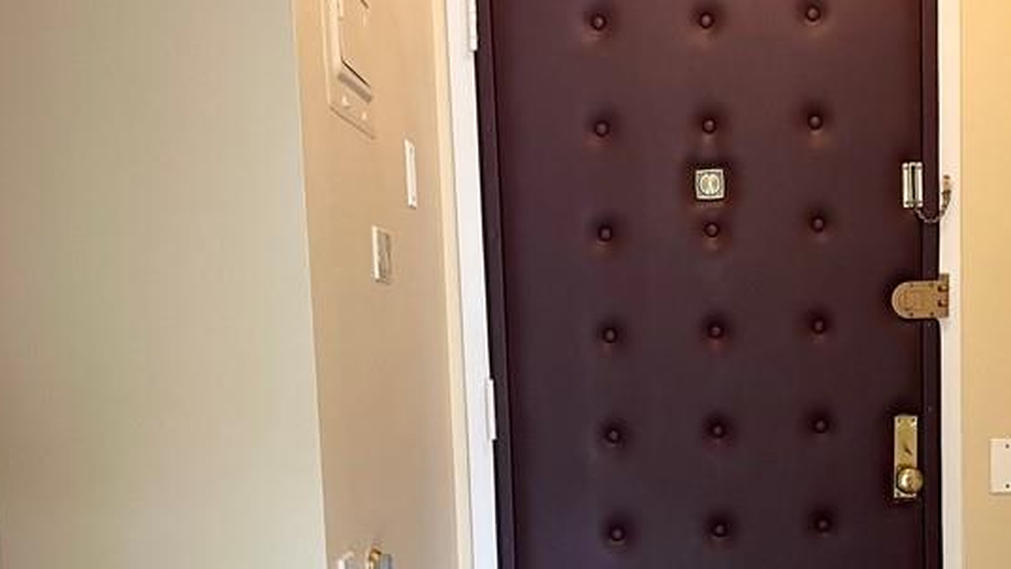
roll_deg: +1.4
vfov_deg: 22.0
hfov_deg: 37.9
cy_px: 448
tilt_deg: -6.7
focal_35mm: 54
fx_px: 1448
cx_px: 702
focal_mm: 5.1
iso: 160
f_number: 1.6
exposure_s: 1/60
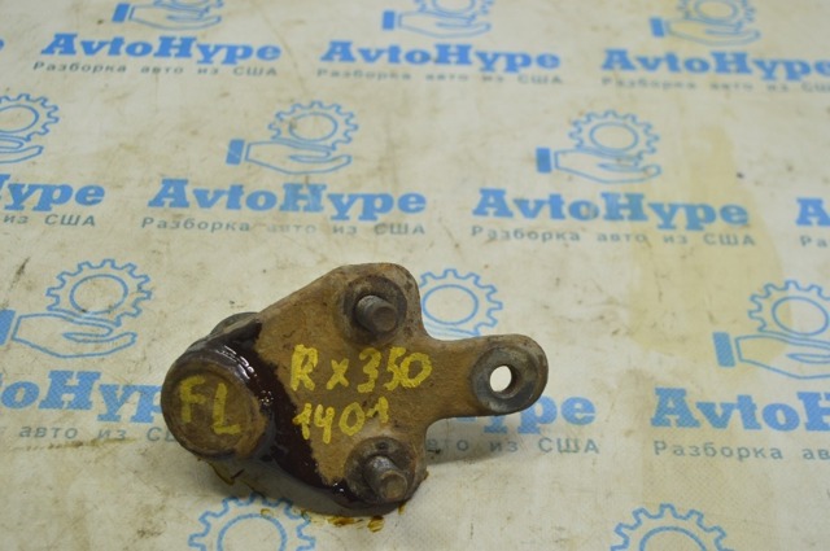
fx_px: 1312
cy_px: 276
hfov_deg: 35.1
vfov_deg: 23.7
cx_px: 415
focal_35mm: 57
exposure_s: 1/40
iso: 400
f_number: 5.6
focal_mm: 38
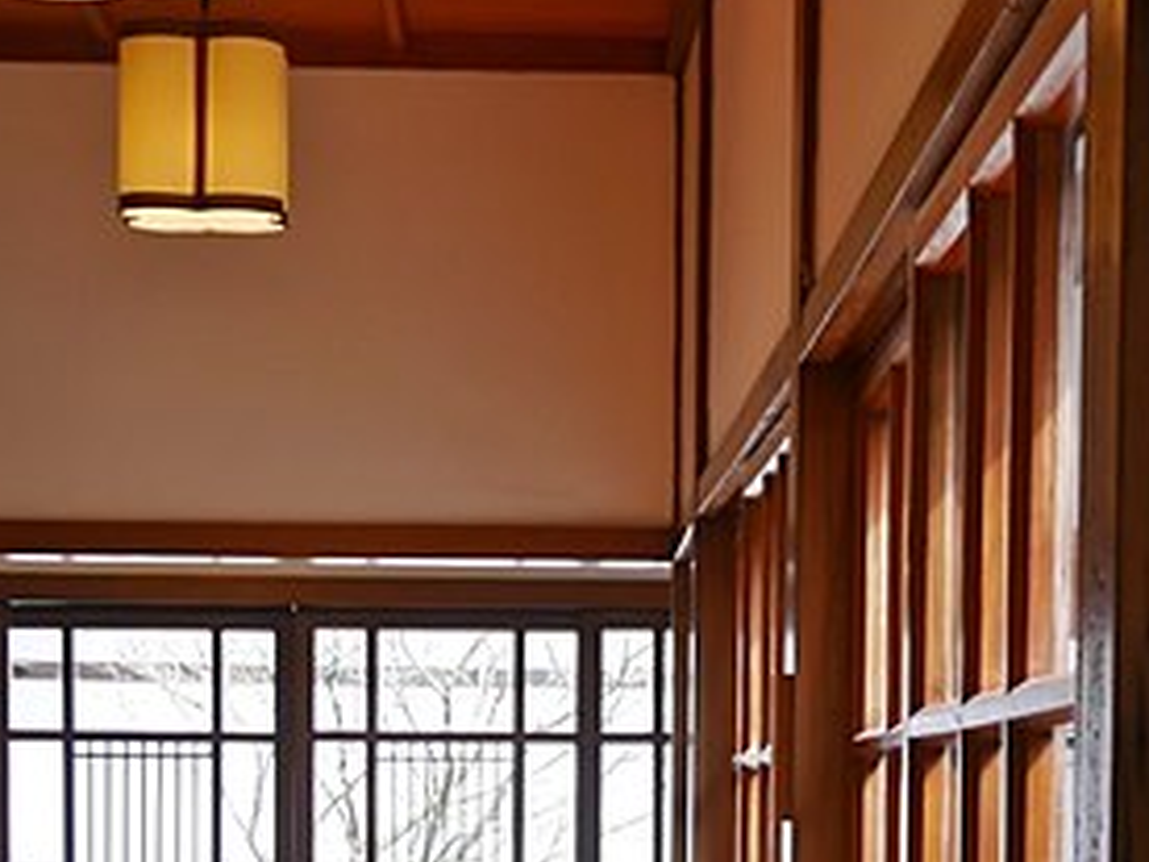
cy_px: 1172
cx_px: 749
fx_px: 3850
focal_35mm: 116
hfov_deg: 16.9
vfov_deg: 12.3
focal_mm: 16
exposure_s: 1/80
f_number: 4
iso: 200
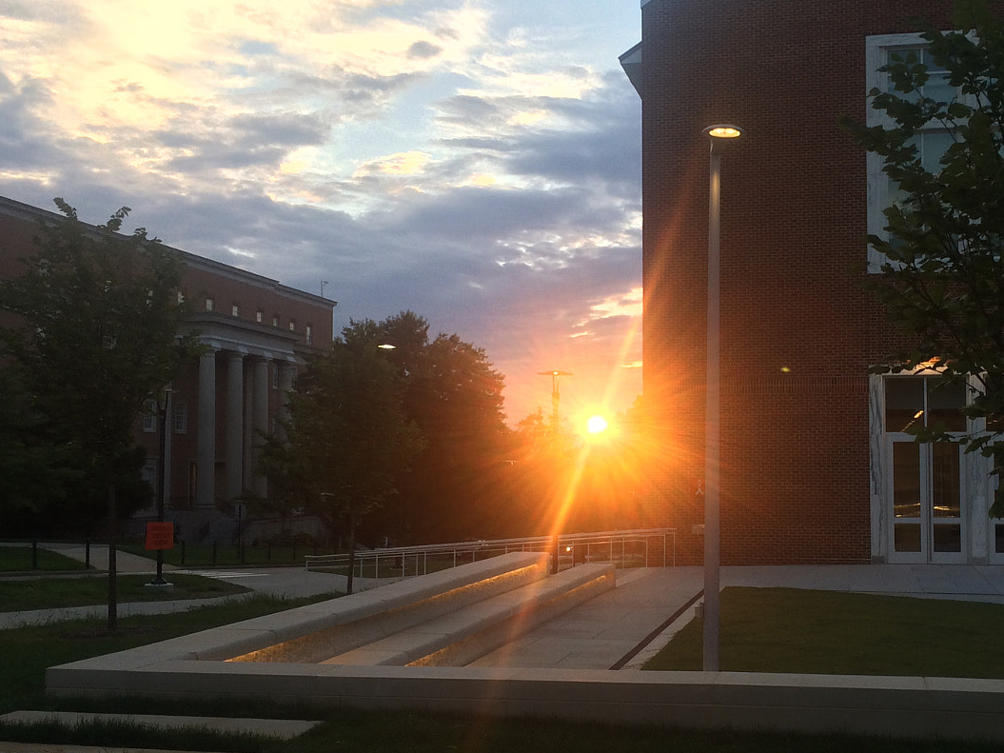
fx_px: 1276
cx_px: 652
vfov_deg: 32.8
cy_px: 409
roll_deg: +1.4
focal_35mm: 44
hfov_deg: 42.5
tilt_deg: +1.4
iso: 32
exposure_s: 1/217
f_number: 2.2
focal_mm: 4.15
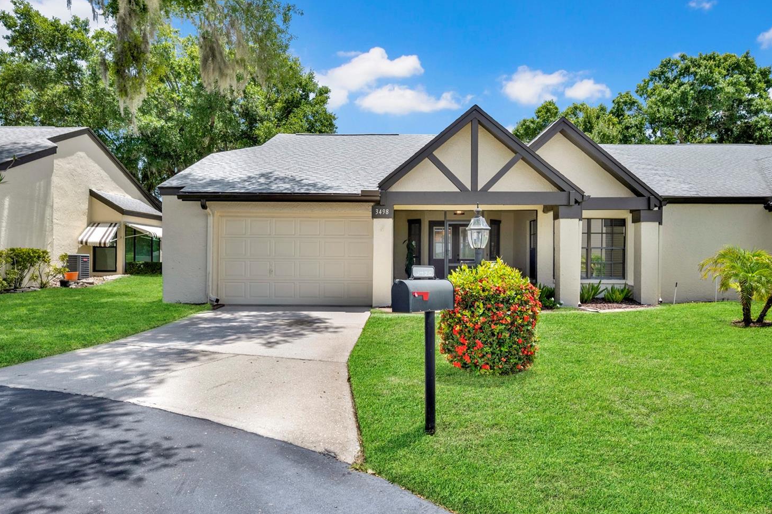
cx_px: 394
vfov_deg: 55.1
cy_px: 264
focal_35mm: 23
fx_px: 493
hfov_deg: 76.1
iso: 250
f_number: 7.1
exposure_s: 1/1000
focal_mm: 21
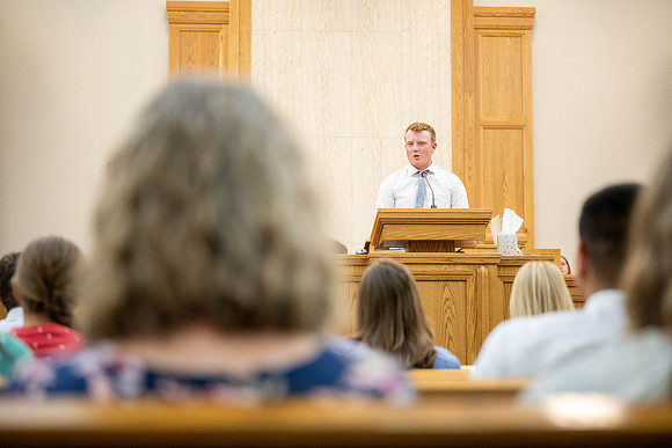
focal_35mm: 70
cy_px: 224
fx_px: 1307
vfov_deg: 19.5
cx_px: 336
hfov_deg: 28.8
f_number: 2.8
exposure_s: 1/320
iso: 3200
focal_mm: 70
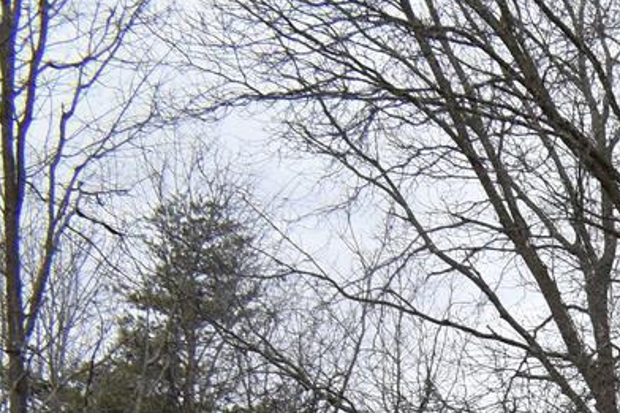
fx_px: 2427
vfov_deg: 8.7
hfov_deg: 12.1
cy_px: 1042
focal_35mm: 141
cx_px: 1427
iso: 200
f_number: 9
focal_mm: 18
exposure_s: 1/320
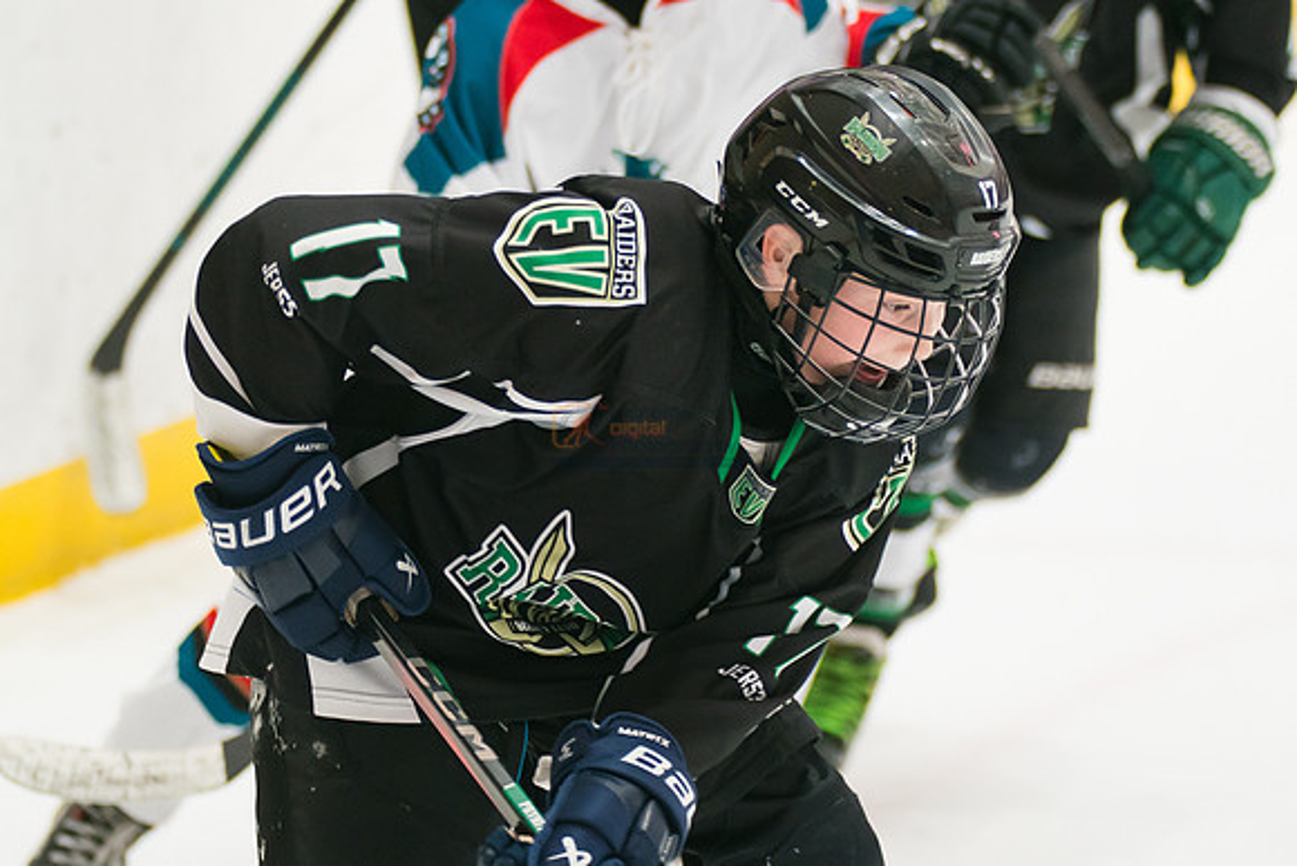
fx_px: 9192
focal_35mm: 255
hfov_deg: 8.1
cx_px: 648
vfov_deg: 5.4
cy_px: 340
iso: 1600
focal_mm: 140
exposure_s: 1/800
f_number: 3.2
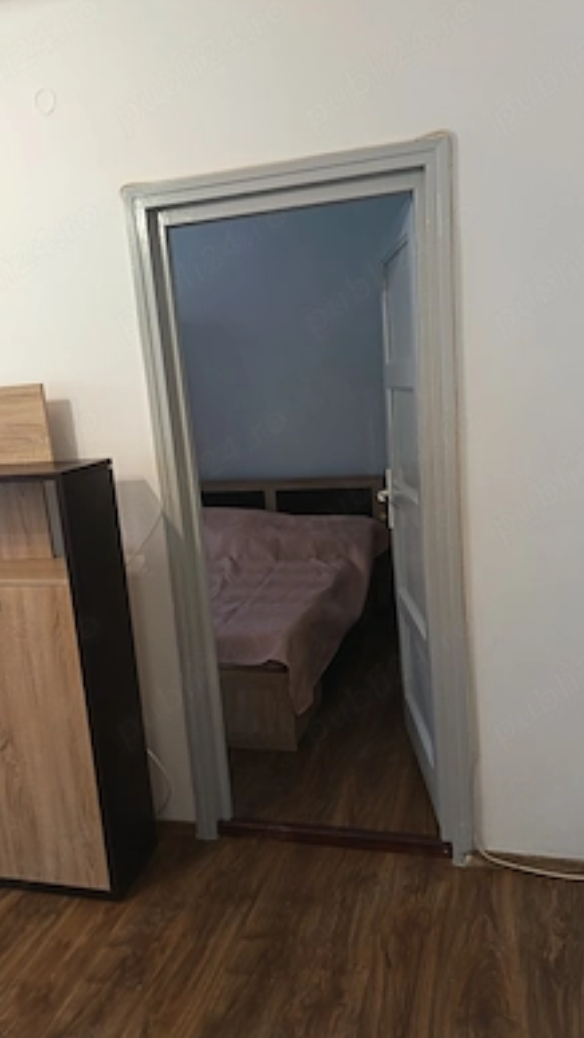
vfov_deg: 69.8
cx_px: 295
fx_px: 742
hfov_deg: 42.9
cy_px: 518
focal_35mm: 27
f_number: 1.75
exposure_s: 1/33.3
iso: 1093
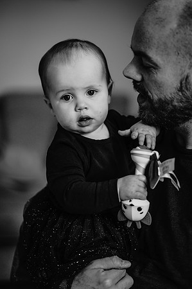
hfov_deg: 16.0
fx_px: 682
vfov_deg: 23.9
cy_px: 144
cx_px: 96
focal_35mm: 85
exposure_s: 1/160
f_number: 1.8
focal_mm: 85
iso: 280
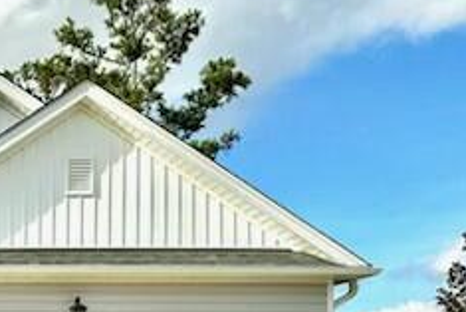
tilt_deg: +2.2
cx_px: -135
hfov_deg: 25.6
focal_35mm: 68
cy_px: 382
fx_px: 881
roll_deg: -1.0
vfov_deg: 18.9
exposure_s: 1/2252
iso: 80
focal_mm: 6.86
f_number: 1.78
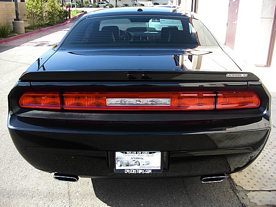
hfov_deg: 51.4
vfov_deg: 39.7
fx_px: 287
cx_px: 138
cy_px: 104
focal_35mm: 36
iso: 50
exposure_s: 1/200
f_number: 2.8
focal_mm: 6.3
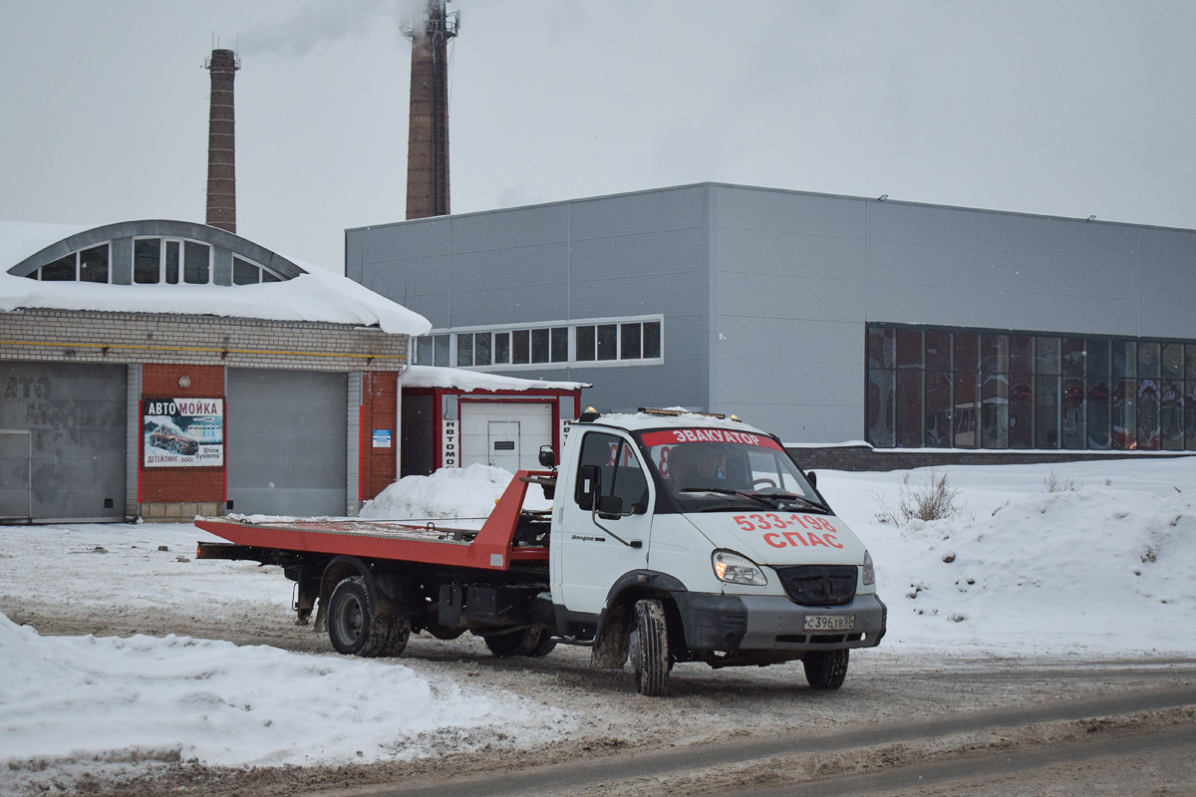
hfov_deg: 33.4
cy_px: 398
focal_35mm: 60
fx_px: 1993
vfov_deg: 22.6
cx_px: 598
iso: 800
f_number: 5.6
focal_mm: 40
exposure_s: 1/500
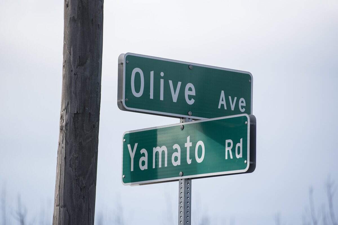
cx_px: 169
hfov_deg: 10.3
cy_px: 112
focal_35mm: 200
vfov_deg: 6.9
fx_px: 1878
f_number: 4
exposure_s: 1/2000
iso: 160
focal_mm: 200
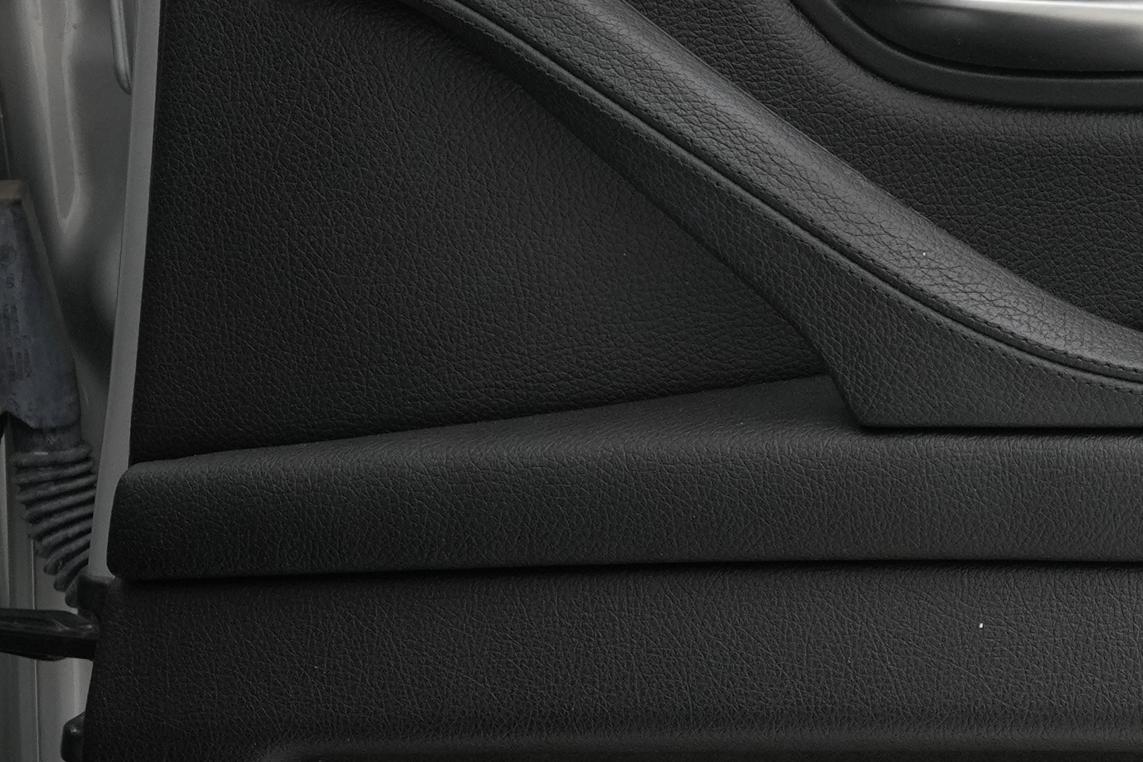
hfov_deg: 10.2
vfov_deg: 7.1
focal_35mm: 193
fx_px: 6142
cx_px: 1808
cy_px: 342
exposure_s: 1/50
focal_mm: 35.3
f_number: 7.1
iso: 320
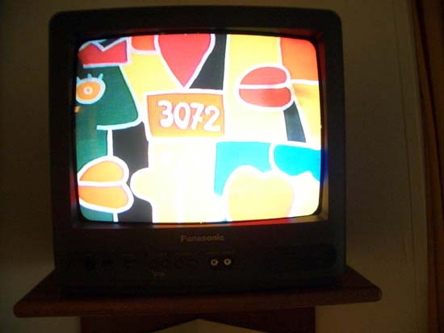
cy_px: 166
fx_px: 449
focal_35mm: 35
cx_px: 222
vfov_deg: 40.7
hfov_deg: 52.6
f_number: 2.6
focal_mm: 5.8
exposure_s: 1/40
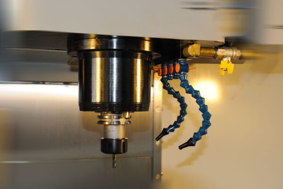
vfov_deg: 26.9
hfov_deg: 39.6
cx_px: 142
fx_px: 393
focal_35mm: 50
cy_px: 94
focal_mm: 50
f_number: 7.1
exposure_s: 1/200
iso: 4000
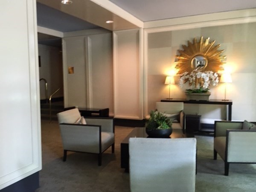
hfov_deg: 61.7
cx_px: 128
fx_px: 214
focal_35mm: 29
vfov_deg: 48.2
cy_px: 96
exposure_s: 1/30
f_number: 2.2
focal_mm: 4.15
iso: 160
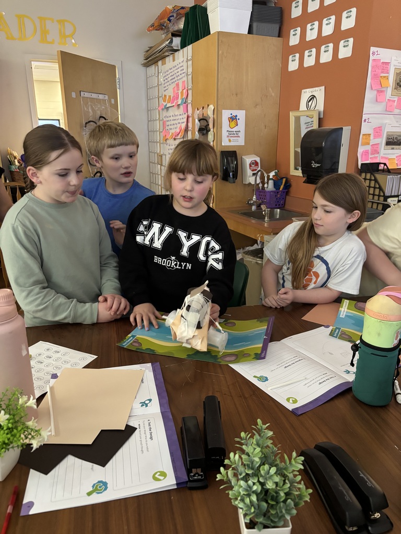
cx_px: 200
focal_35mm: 26
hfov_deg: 53.1
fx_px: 402
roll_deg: -0.8
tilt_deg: -18.6
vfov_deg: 67.3
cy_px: 267
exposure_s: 1/40
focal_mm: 5.96
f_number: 1.6
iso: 500
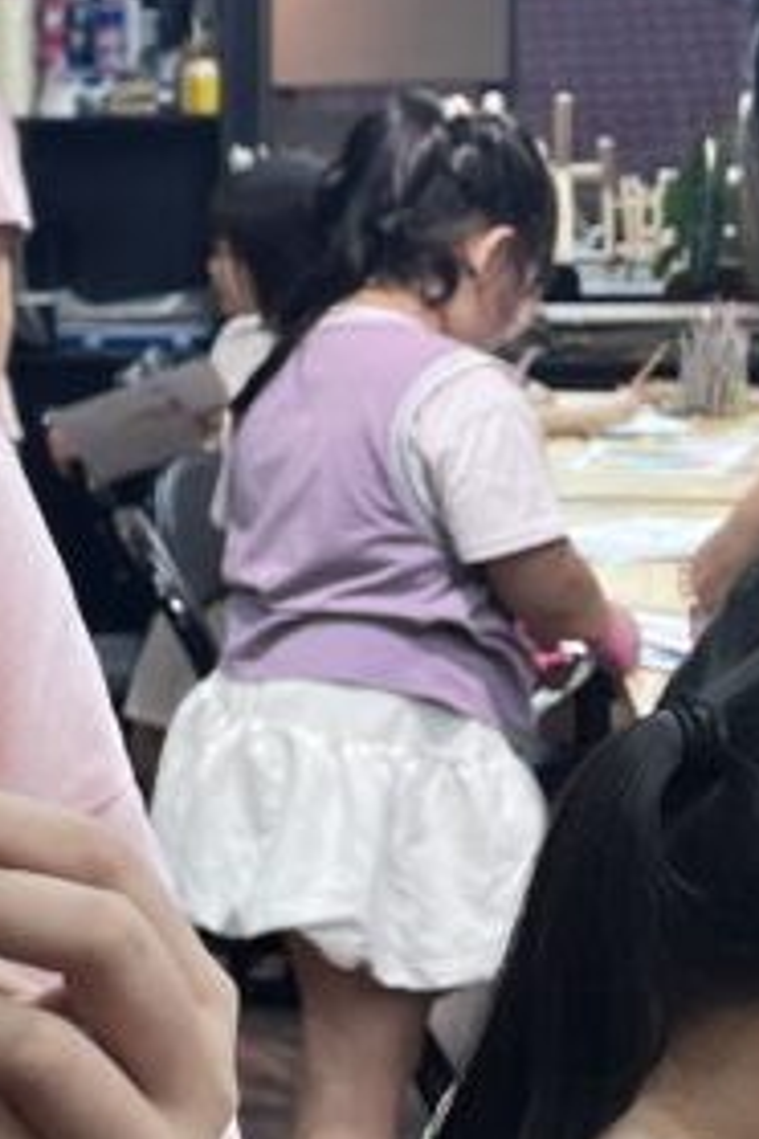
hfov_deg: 12.6
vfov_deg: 20.9
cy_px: 355
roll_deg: +2.4
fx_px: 3067
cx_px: -694
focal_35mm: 97
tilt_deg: -3.3
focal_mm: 5.1
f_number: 1.6
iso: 100
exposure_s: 1/100
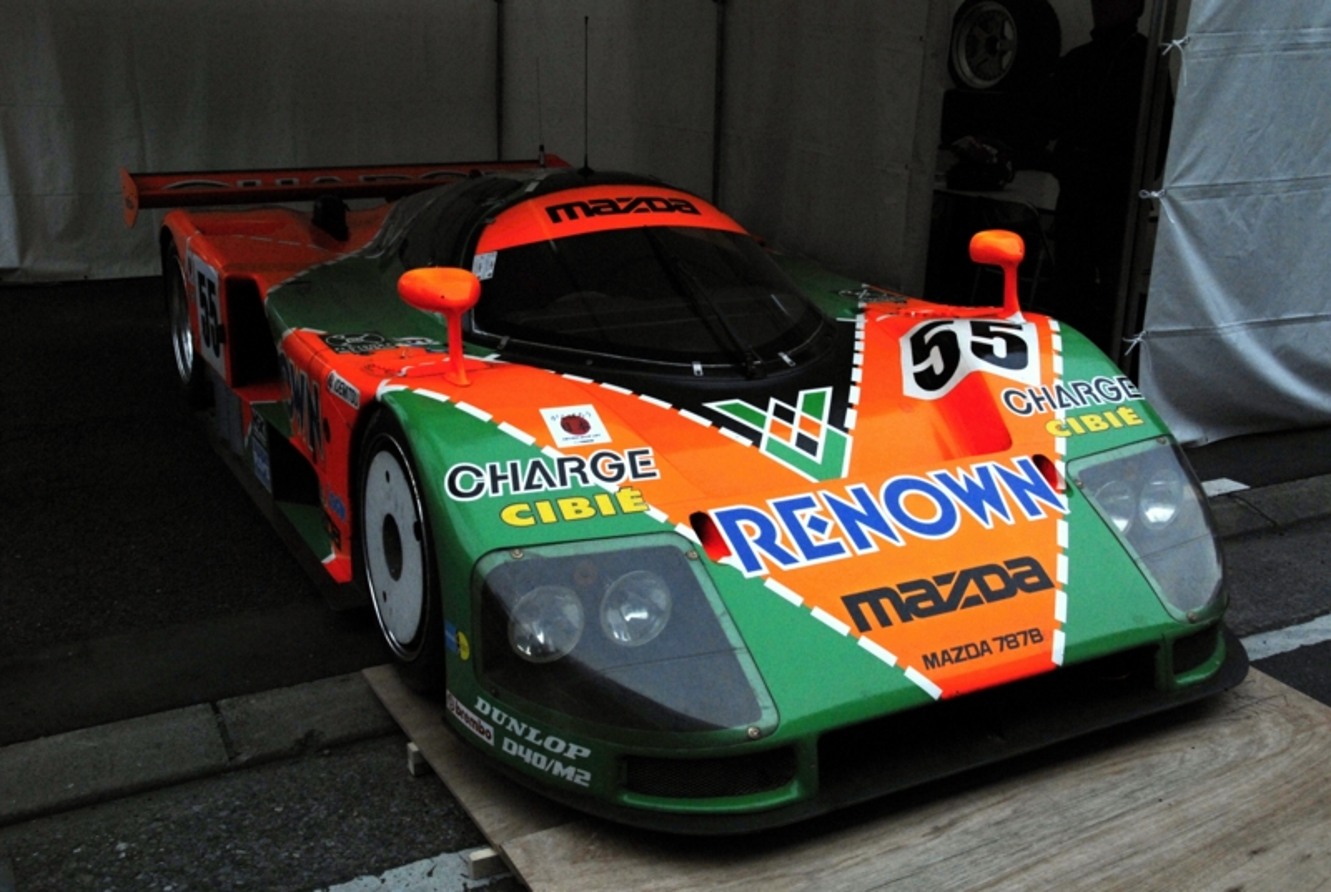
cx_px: 666
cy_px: 446
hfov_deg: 53.1
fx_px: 1333
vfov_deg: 37.0
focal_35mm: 36
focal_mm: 24
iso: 400
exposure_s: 1/800
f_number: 14
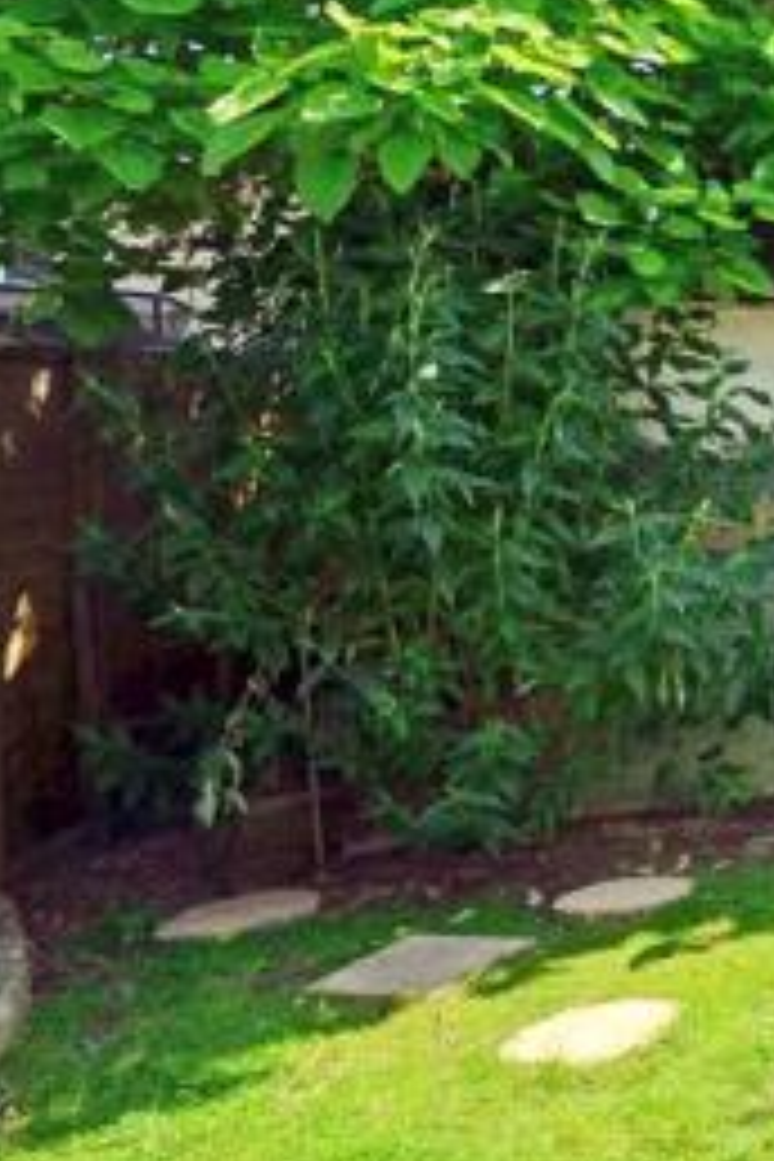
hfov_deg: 22.4
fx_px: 1225
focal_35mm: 38
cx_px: 1364
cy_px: 436
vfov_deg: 50.2
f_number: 10
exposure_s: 1/160
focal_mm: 10
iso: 200
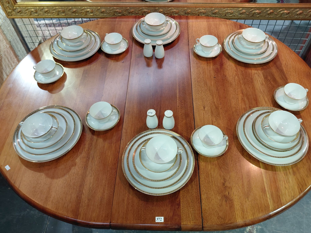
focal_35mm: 25
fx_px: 225
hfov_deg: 69.4
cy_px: 116
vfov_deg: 54.9
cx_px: 156
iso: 200
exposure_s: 1/100
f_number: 1.8
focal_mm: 4.69
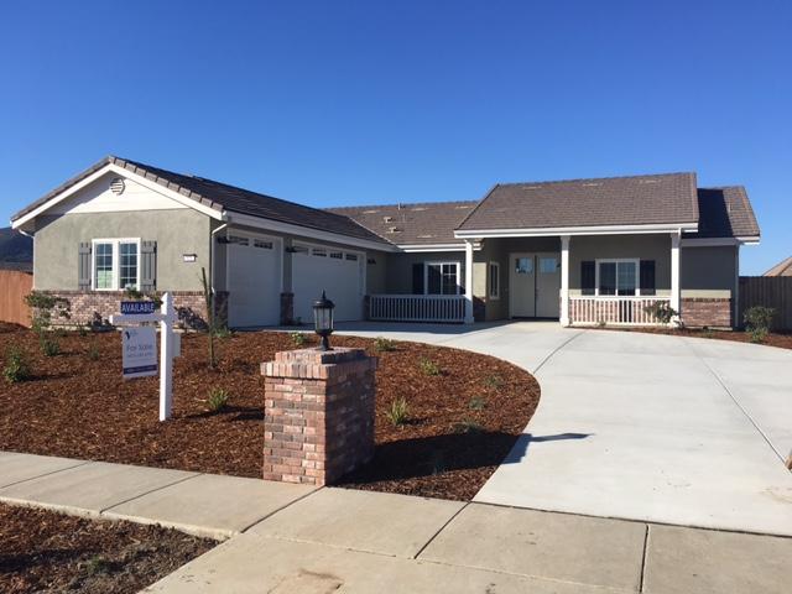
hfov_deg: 61.7
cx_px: 396
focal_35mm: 29
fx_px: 664
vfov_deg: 48.2
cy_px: 297
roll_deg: -1.2
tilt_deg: +1.3
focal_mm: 4.15
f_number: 2.2
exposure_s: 1/1709
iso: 25
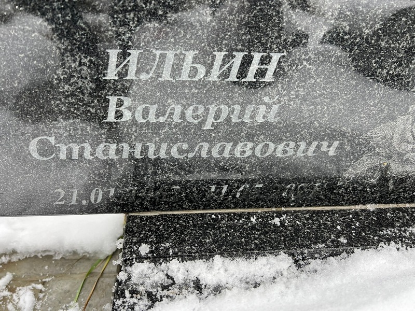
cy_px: 156
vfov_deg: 53.1
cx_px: 208
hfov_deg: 67.3
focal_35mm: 26
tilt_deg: -33.1
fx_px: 312
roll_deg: -3.5
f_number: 1.5
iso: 100
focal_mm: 5.7
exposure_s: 1/121
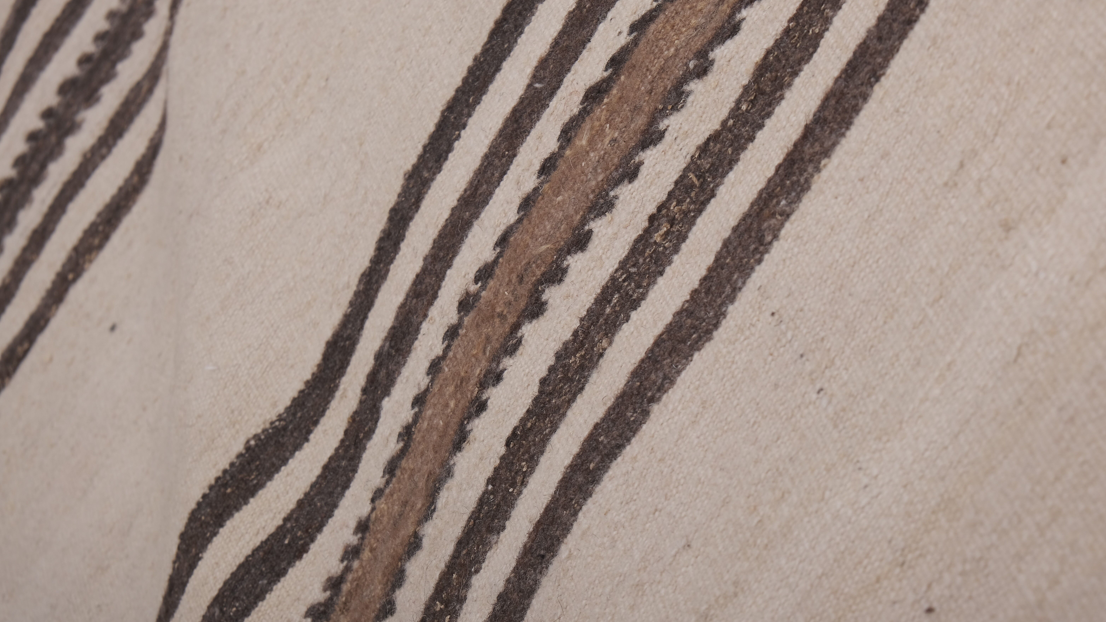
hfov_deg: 24.5
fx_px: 2551
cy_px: 268
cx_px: 553
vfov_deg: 13.9
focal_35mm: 87
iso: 160
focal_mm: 55
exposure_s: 1/160
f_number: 11
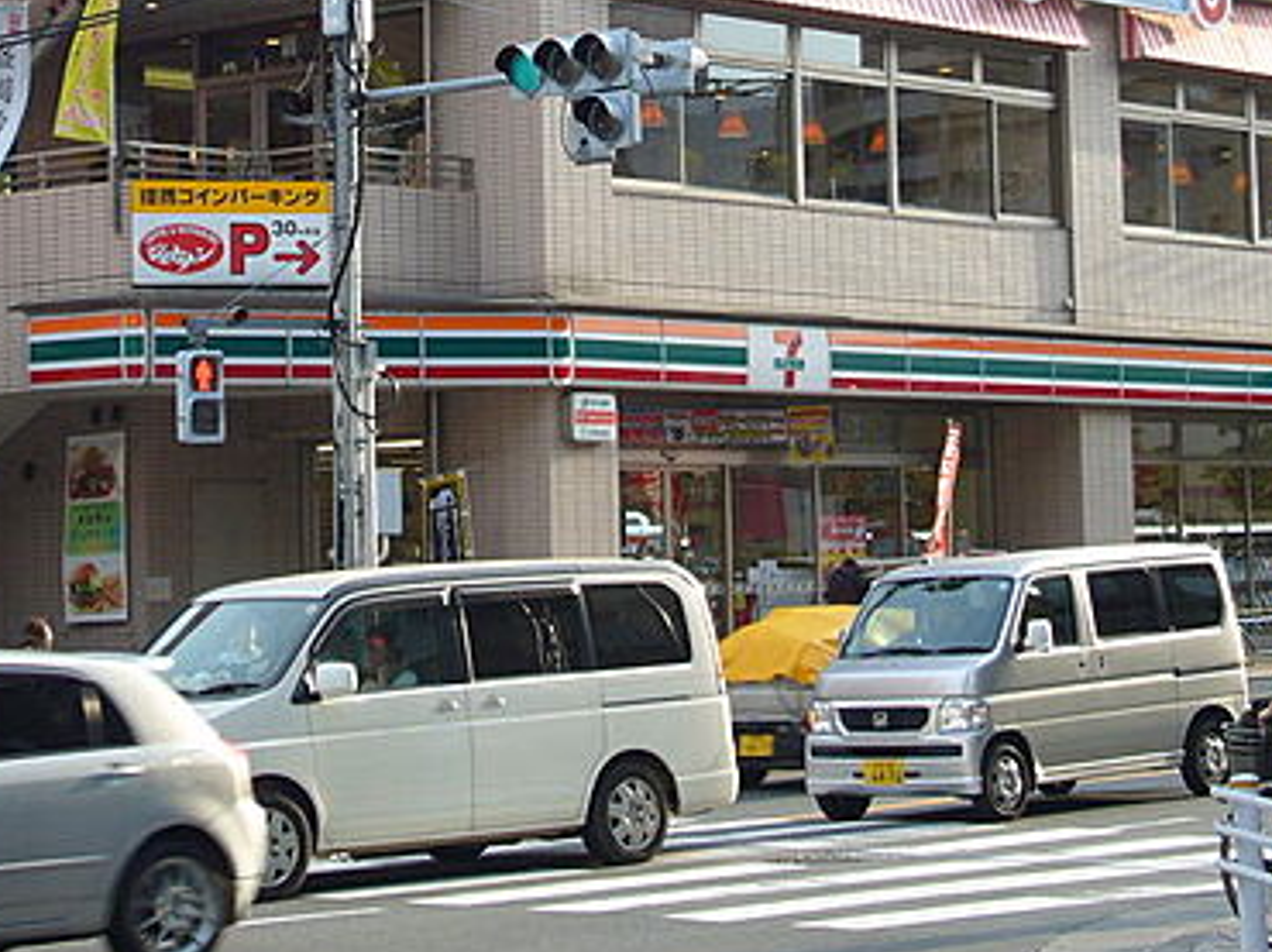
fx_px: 4003
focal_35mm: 109
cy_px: 172
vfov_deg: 13.5
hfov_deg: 18.0
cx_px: 443
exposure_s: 1/100
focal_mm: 10.3
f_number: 4.1
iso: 80
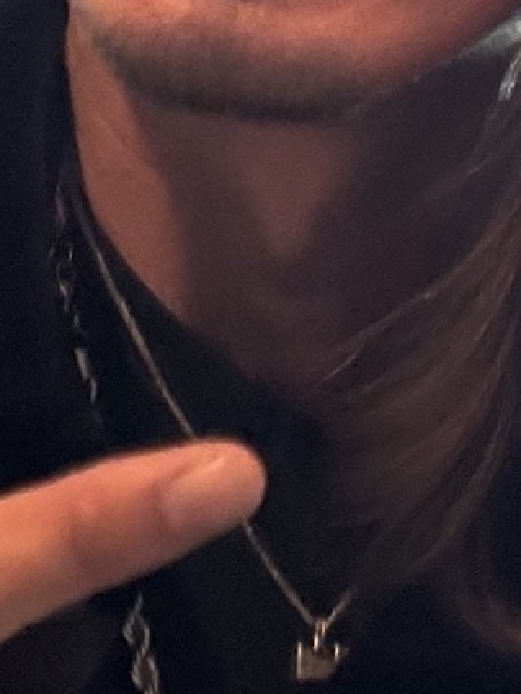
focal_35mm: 127
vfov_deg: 14.7
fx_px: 2547
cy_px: -255
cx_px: 694
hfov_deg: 11.4
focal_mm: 2.69
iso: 500
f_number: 1.9
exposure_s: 1/25
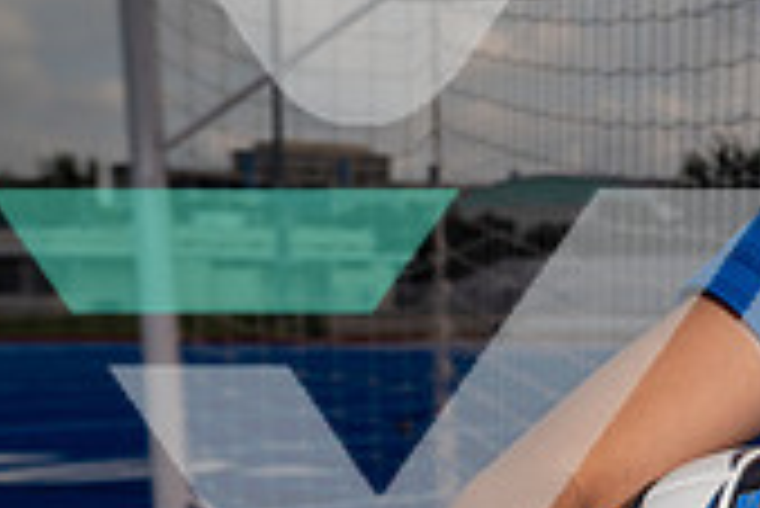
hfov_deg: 16.5
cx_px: 1133
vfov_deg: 12.1
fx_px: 2388
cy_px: 429
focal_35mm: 113
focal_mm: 33
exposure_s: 1/250
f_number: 5.6
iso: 100
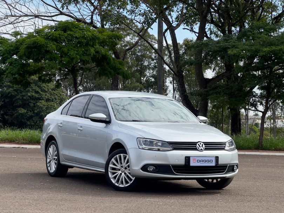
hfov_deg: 25.3
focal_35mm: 77
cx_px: 142
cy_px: 106
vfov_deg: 19.1
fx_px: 632
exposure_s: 1/483
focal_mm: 9
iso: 25
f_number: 2.8
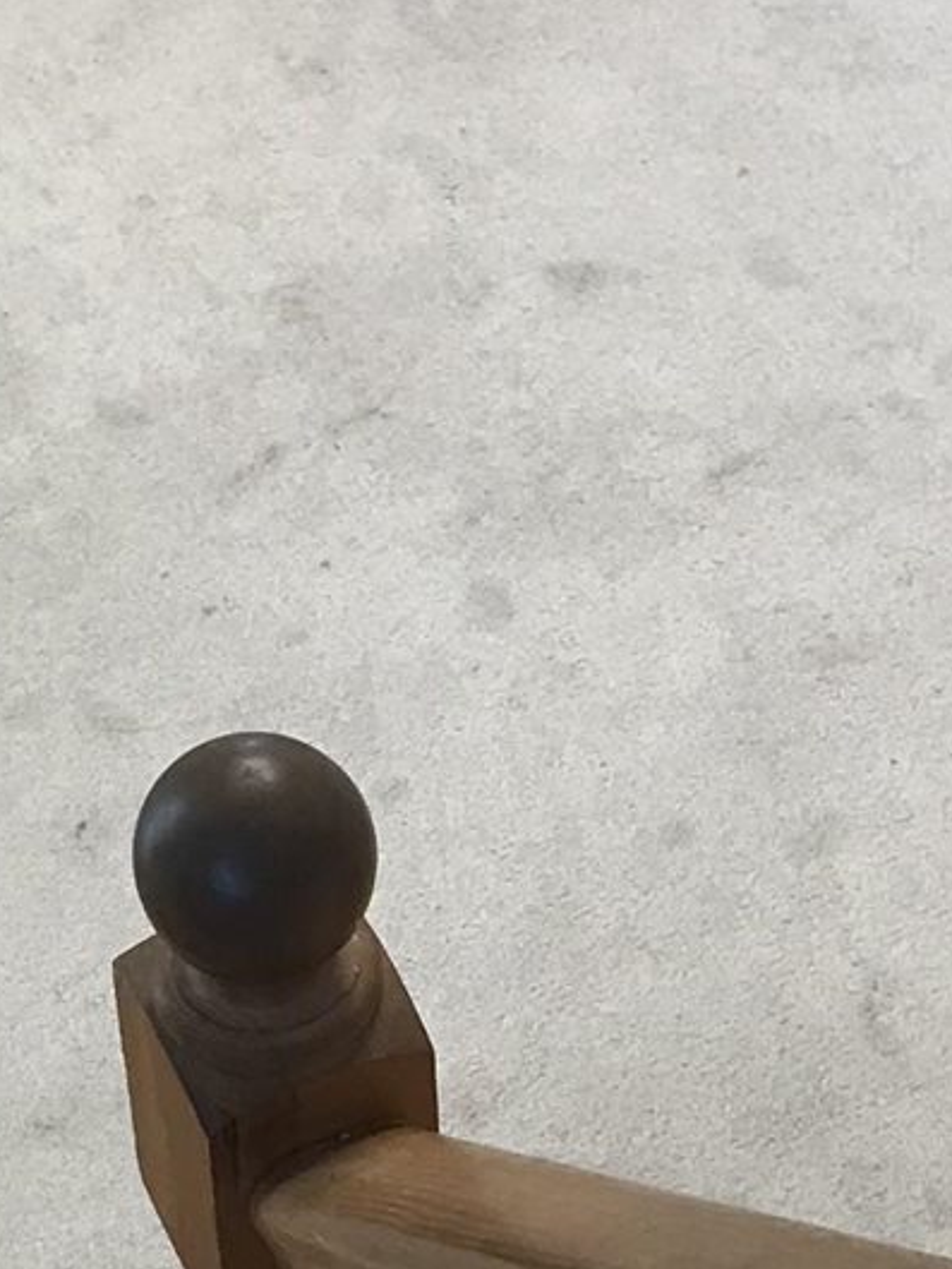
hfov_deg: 12.1
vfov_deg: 16.0
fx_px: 4472
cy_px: 1022
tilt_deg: -50.3
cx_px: 388
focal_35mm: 122
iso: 20
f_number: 1.8
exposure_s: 1/30
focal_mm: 3.99
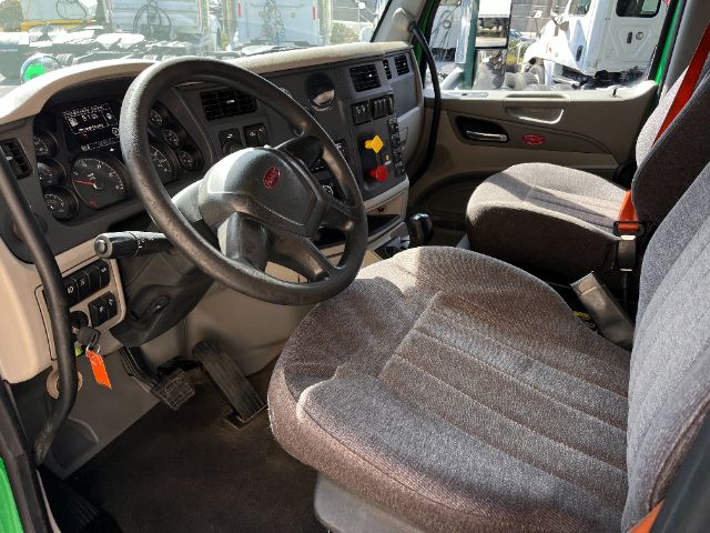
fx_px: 533
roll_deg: -1.2
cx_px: 355
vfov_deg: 53.1
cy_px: 266
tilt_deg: -29.4
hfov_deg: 67.3
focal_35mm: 26
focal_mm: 5.1
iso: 40
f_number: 1.6
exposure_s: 1/197
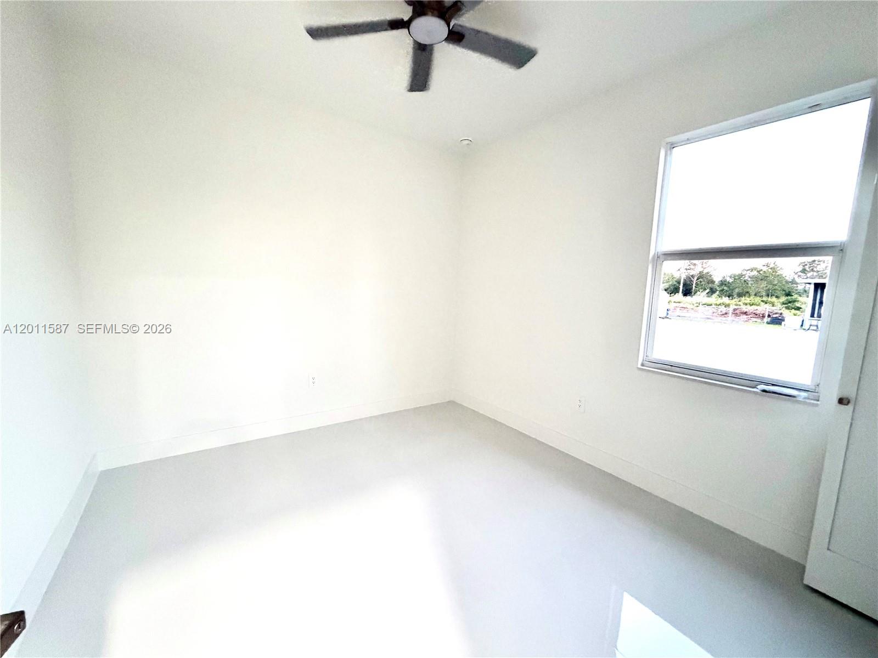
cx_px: 439
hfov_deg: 102.1
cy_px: 329
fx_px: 355
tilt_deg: -7.0
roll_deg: -2.4
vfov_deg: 85.7
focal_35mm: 14
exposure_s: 1/60
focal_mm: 2.22
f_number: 2.2
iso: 500
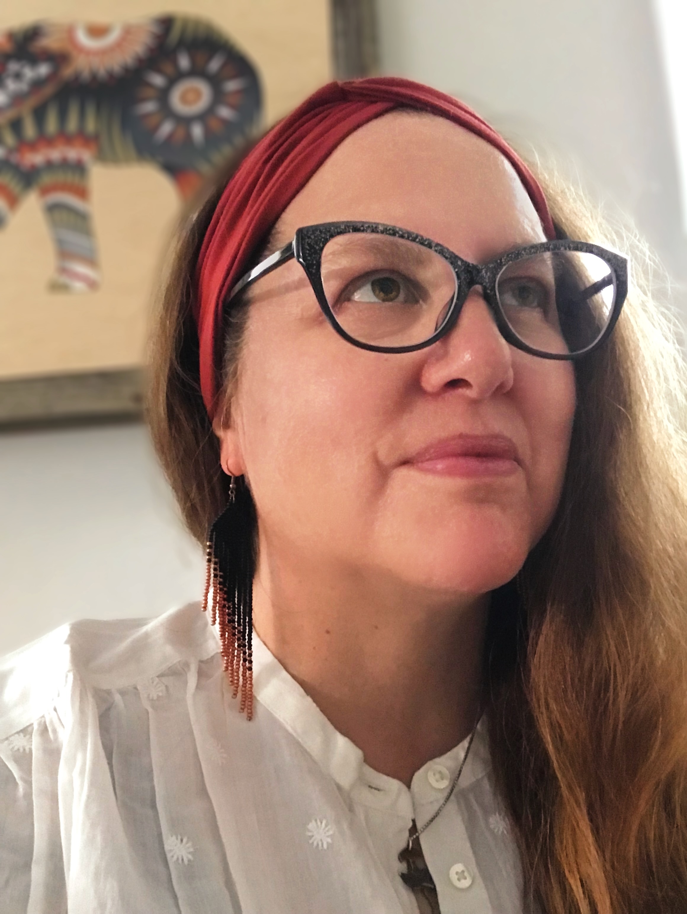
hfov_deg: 44.2
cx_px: 344
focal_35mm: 32
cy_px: 457
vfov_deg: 56.8
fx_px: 846
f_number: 2.2
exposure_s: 1/15
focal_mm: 2.87
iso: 500
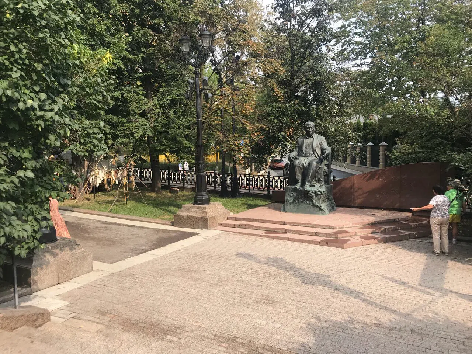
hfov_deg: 63.4
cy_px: 177
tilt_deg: -1.6
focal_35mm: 28
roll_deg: +1.2
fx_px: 382
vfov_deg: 49.7
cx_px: 236
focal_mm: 3.99
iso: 20
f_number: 1.8
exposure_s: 1/798
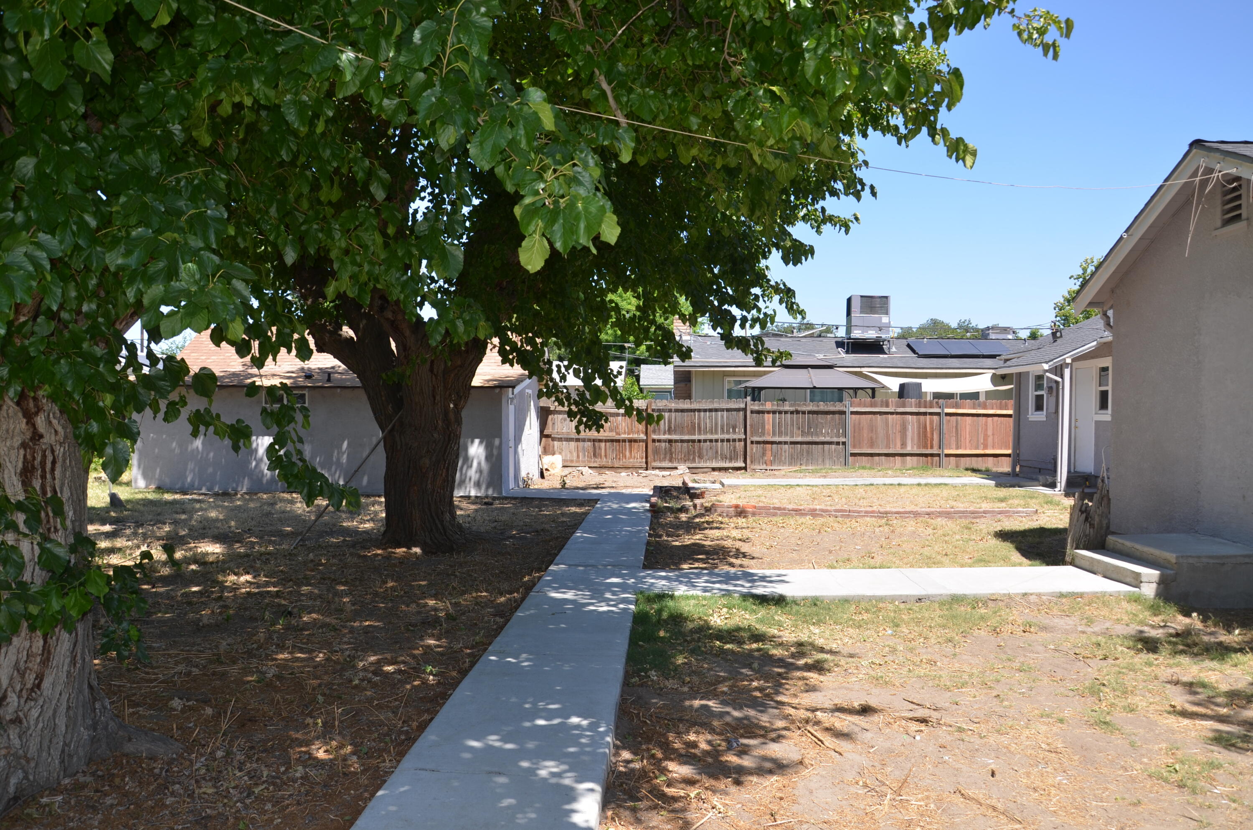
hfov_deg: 67.5
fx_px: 938
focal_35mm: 27
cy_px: 415
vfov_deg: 47.7
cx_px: 626
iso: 100
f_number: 6.3
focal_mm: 18
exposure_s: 1/250
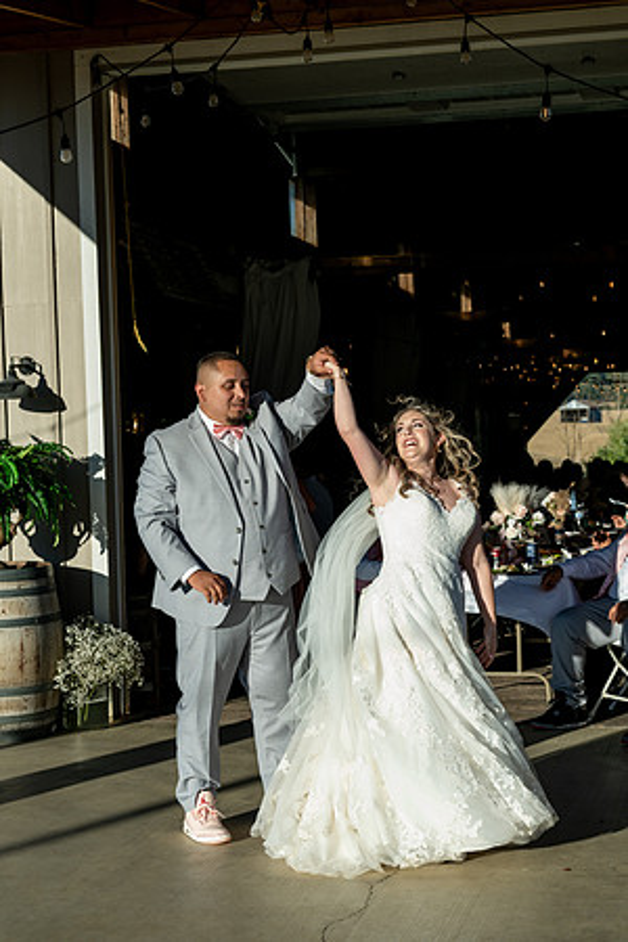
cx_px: 314
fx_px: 1570
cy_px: 471
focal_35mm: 60
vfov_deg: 33.4
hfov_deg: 22.6
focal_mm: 60
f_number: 6.3
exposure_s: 1/800
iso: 400
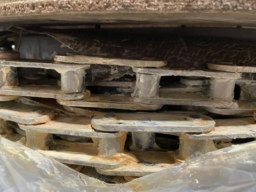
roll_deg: +1.5
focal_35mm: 26
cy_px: 96
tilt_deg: -13.8
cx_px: 128
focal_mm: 4.2
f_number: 1.6
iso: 500
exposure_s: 1/57
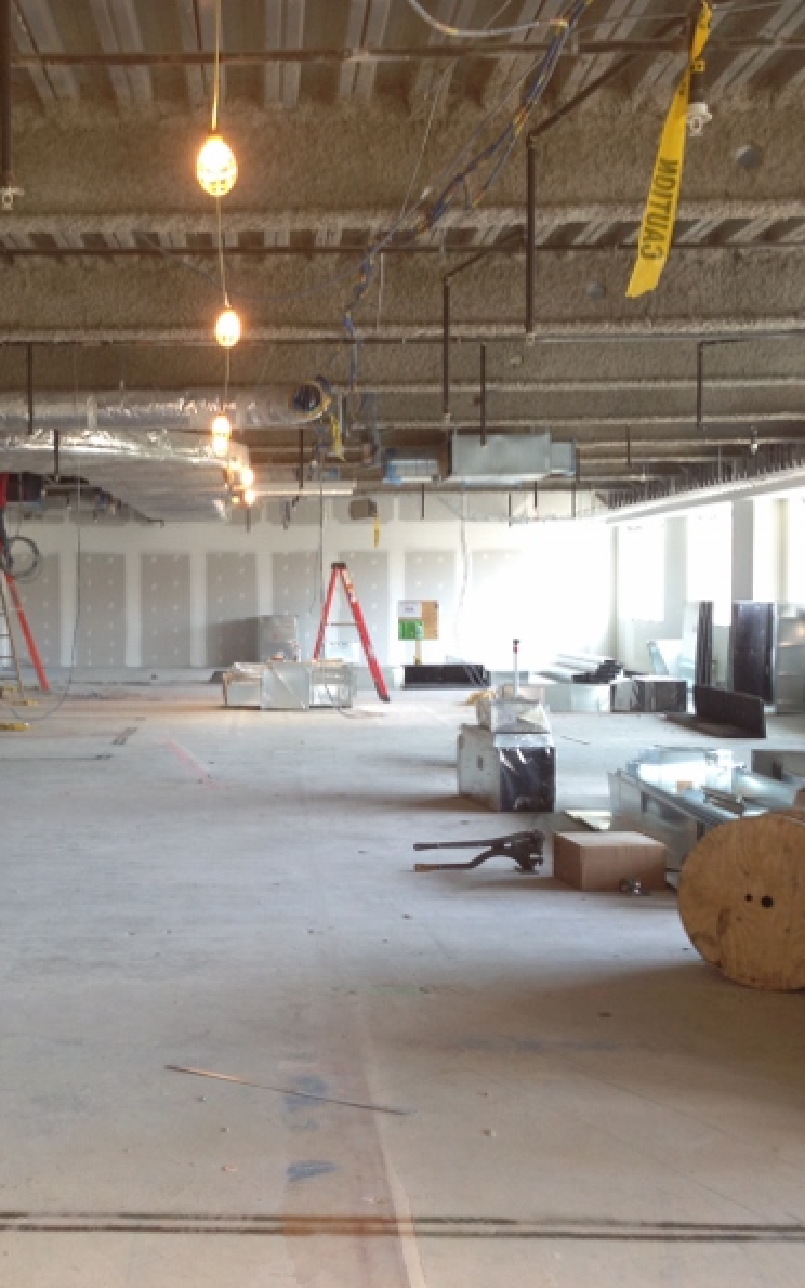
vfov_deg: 42.6
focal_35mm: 47
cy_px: 643
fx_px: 1649
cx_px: 197
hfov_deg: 27.0
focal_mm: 4.12
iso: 64
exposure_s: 1/20
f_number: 2.4
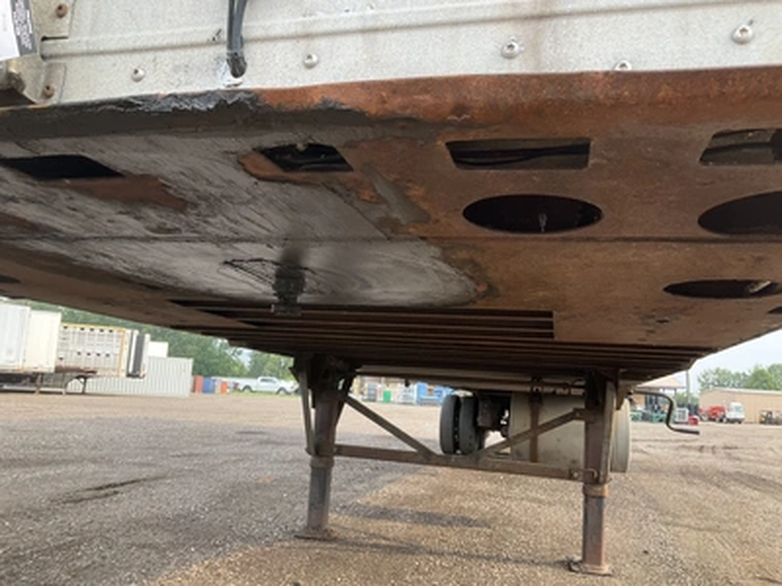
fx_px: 655
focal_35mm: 29
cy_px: 293
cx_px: 391
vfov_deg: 48.2
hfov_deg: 61.7
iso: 20
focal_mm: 3
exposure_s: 1/169
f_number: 1.8
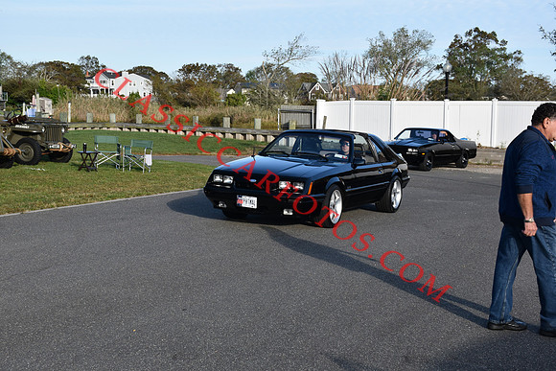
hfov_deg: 37.8
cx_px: 278
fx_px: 811
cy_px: 186
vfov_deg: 25.8
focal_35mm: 52
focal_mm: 35
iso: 320
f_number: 8
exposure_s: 1/250
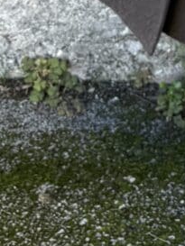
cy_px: -223
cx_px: 303
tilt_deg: -11.2
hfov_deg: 10.5
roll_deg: -0.5
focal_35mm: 135
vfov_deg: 13.0
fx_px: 961
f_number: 1.78
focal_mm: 6.76
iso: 80
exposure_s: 1/121
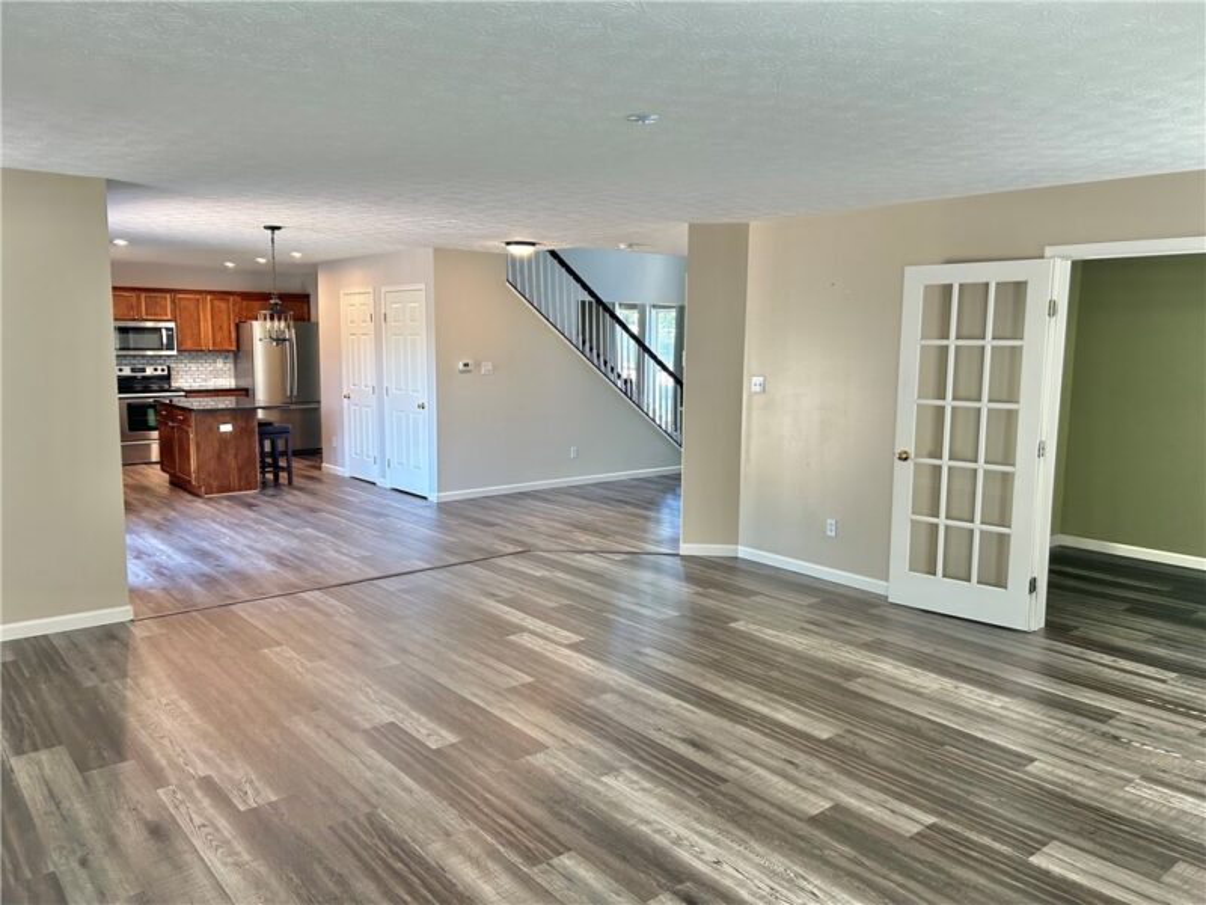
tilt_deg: -5.9
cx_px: 603
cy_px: 452
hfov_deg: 67.3
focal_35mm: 26
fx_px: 906
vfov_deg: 53.1
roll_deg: -0.2
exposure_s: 1/120
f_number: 1.5
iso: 125
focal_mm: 5.7
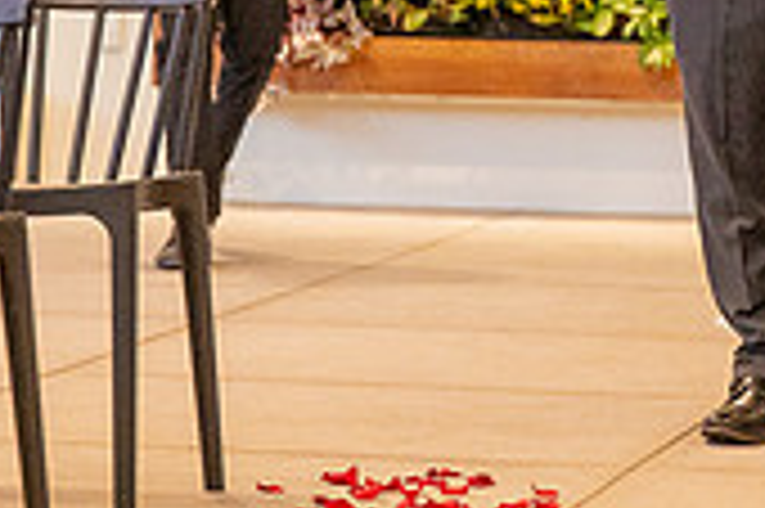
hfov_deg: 7.4
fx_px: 5944
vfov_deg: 4.9
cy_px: -39
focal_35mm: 280
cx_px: 620
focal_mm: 70
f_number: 2.8
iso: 1600
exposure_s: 1/320
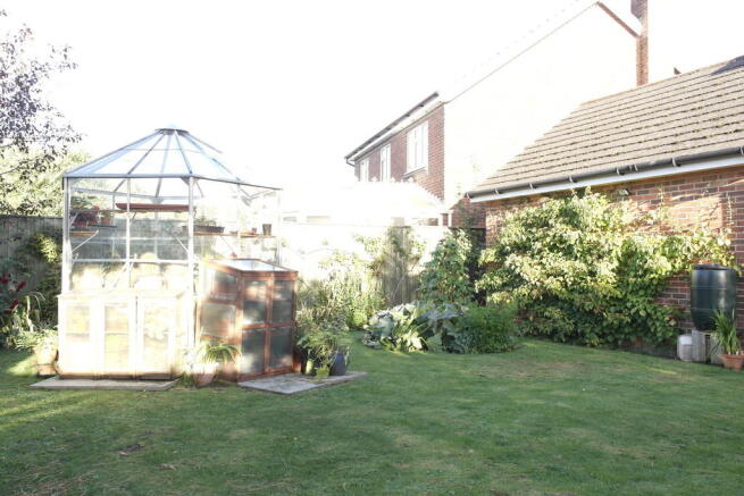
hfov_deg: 61.9
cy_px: 248
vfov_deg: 43.6
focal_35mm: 30
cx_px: 372
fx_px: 620
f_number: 5
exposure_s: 1/100
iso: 200
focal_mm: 20
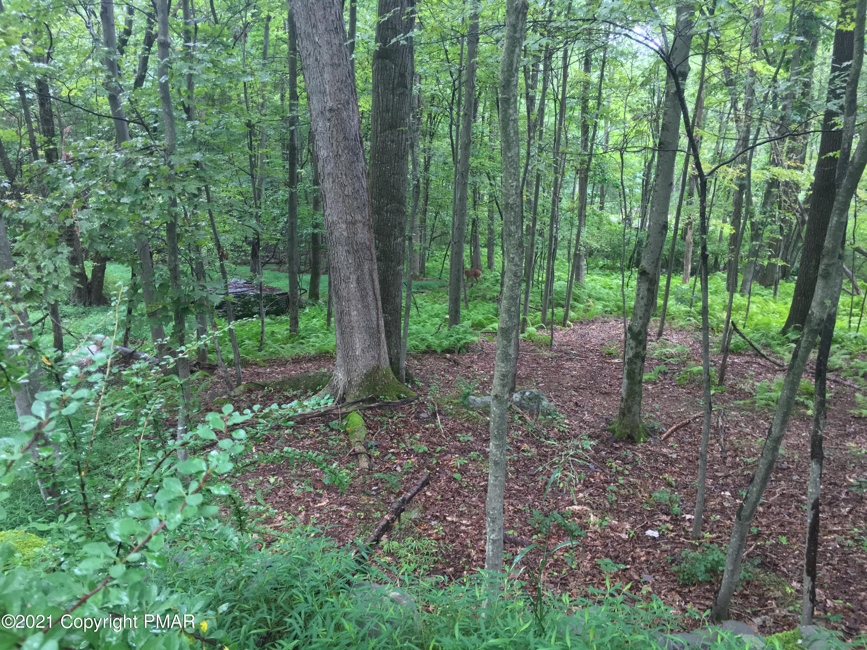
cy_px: 325
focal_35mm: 29
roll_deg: -2.2
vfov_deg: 48.2
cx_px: 434
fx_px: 726
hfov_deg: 61.7
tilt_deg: -14.8
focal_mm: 4.15
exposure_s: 1/30
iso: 100
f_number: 2.2
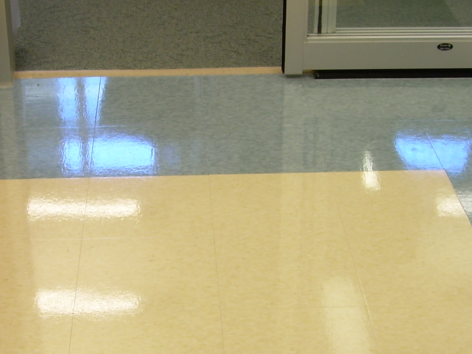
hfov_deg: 24.4
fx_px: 1091
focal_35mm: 80
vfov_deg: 18.4
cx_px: 206
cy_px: 192
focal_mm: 6.3
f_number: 2.8
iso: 50
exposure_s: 1/30
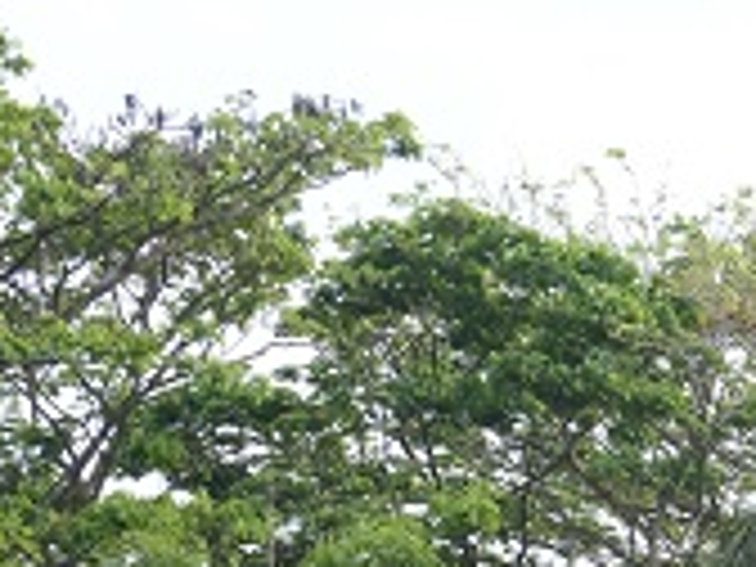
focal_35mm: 144
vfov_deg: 10.0
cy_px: 824
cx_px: 1328
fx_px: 3145
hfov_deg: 12.6
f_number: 7.1
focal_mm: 28
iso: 800
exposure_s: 1/400
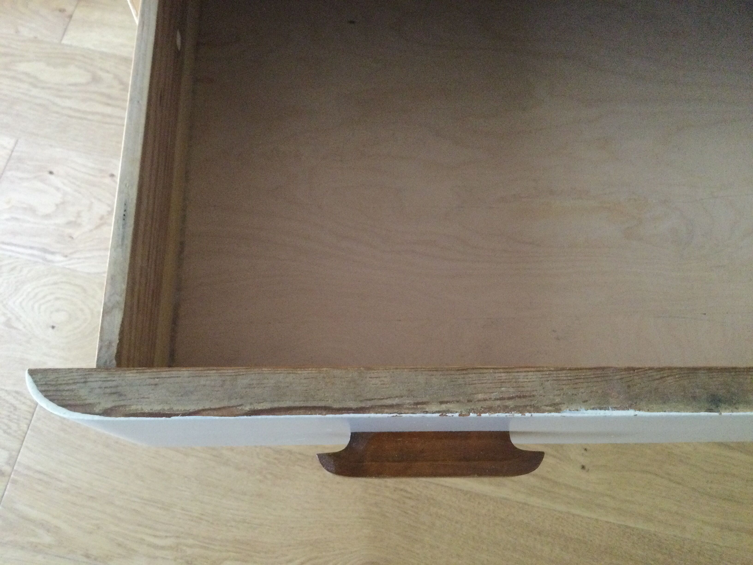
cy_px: 282
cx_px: 376
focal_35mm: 31
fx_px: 674
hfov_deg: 58.4
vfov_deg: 45.4
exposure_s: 1/17
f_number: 2.4
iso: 400
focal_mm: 3.3
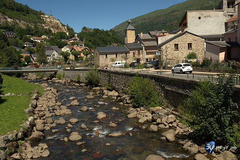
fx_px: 240
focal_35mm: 36
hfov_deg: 53.1
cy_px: 80
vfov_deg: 36.9
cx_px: 120
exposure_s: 1/400
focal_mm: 36
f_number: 10
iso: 400
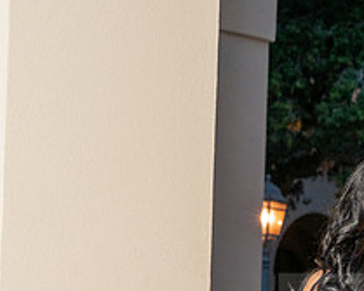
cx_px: 482
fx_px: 1927
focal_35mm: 179
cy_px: 294
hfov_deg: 10.5
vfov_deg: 8.6
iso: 400
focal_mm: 53
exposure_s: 1/200
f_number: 4.5
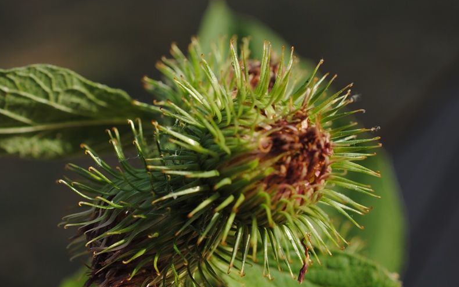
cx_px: 239
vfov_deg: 17.4
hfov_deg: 27.5
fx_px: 938
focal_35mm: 75
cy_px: 166
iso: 100
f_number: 8
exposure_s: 1/125
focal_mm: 40
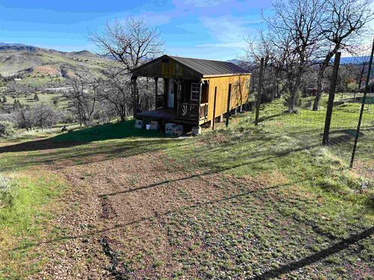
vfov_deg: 53.1
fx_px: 281
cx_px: 187
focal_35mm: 26
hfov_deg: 67.3
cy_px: 140
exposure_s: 1/1698
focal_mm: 5.7
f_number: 1.5
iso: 50
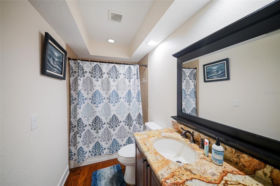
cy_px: 93
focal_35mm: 12
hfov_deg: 112.6
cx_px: 140
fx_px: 93
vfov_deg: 90.0
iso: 800
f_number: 8
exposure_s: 1/1.67
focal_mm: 12
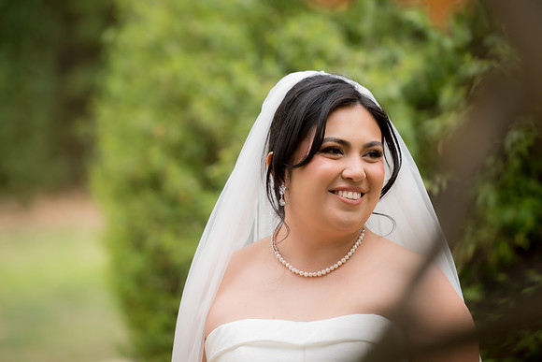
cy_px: 181
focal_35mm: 160
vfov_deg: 8.6
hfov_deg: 12.8
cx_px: 271
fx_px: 2409
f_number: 2.8
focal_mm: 160
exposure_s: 1/250
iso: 640
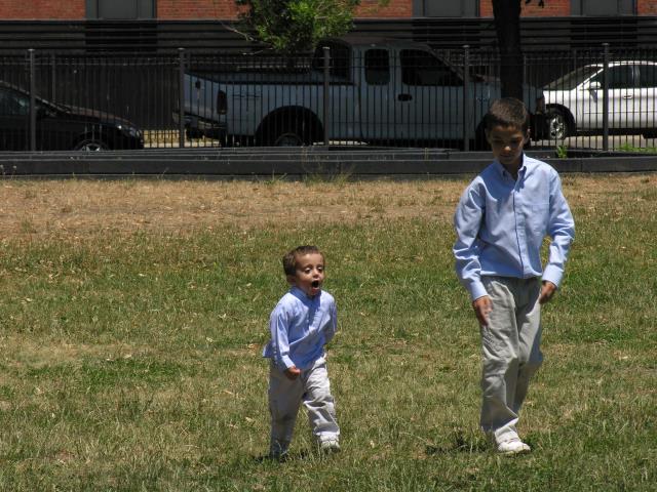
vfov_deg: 5.3
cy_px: 246
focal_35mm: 279
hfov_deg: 7.1
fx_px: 5295
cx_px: 328
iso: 50
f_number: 7.5
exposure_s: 1/195
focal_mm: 71
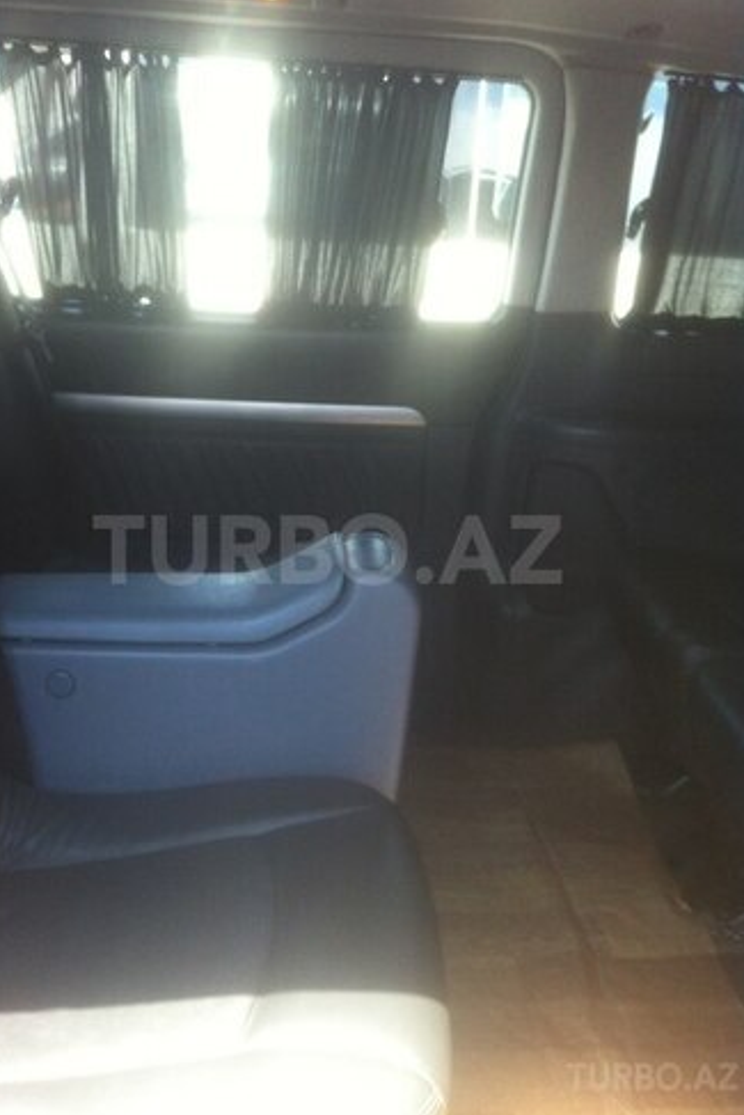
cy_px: 549
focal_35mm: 37
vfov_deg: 51.9
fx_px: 1146
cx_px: 327
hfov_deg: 35.9
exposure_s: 1/120
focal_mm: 3.85
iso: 100
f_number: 2.8
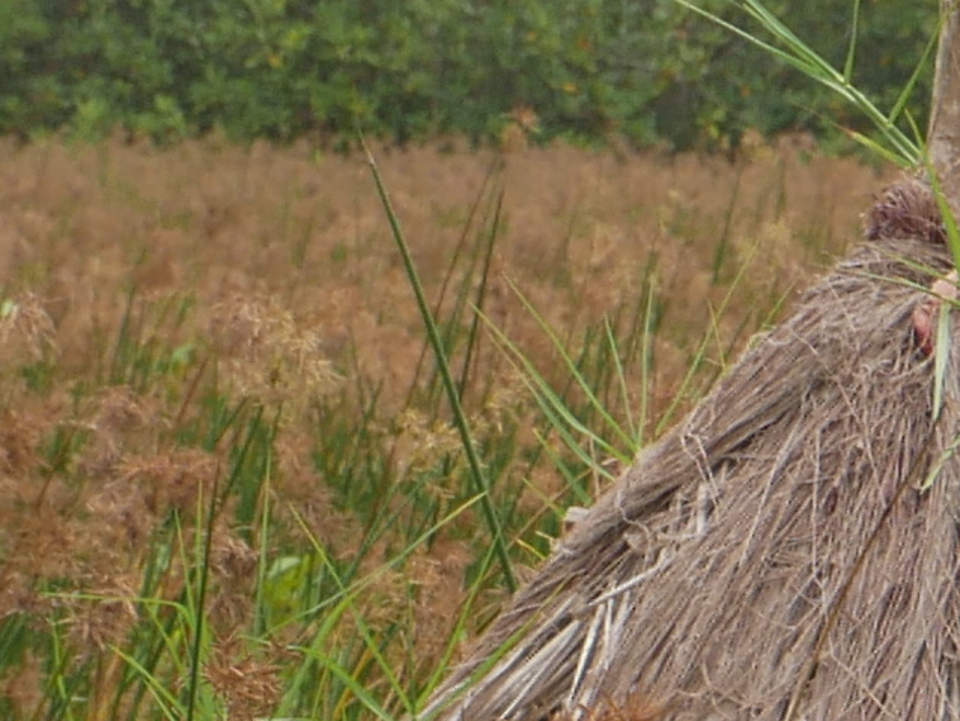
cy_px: 1362
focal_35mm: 504
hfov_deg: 3.9
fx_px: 13983
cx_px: 1500
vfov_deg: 2.9
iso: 200
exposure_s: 1/320
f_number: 9
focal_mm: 35
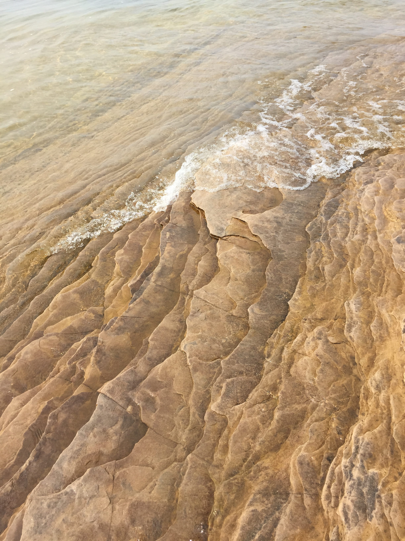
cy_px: 270
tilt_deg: -40.0
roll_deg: +5.2
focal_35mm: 29
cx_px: 202
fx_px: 452
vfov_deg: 61.7
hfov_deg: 48.2
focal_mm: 4.15
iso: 32
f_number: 2.2
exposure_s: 1/1721
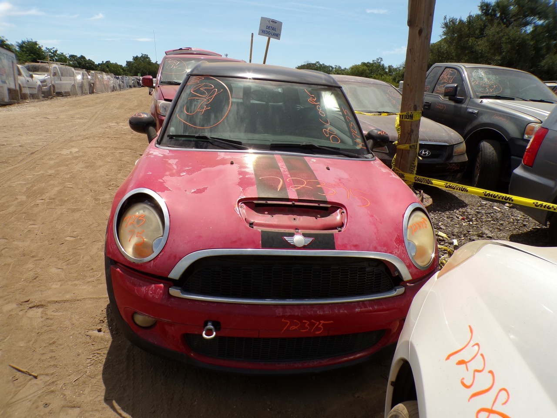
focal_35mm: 24
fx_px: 386
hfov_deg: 71.6
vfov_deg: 56.8
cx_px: 278
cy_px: 209
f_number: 4.4
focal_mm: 4.3
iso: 100
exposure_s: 1/750
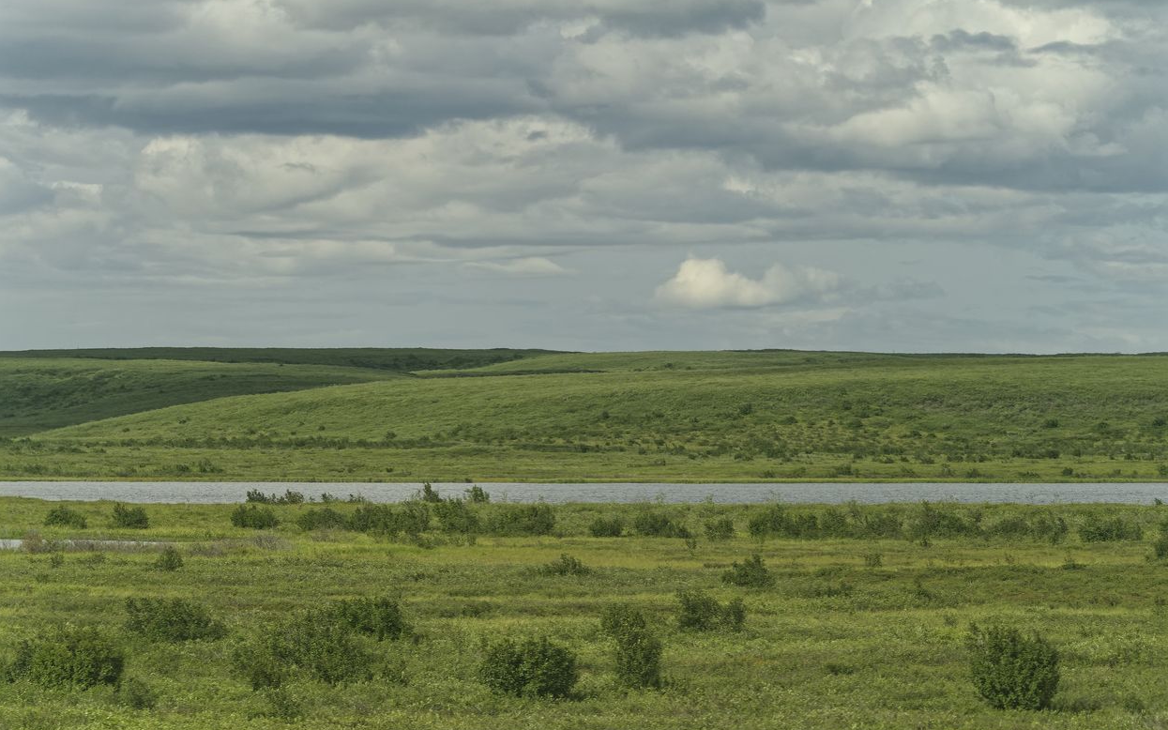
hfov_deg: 11.7
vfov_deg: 7.3
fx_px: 5698
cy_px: 380
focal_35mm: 179
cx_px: 584
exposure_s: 1/400
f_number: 5.6
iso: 640
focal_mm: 175
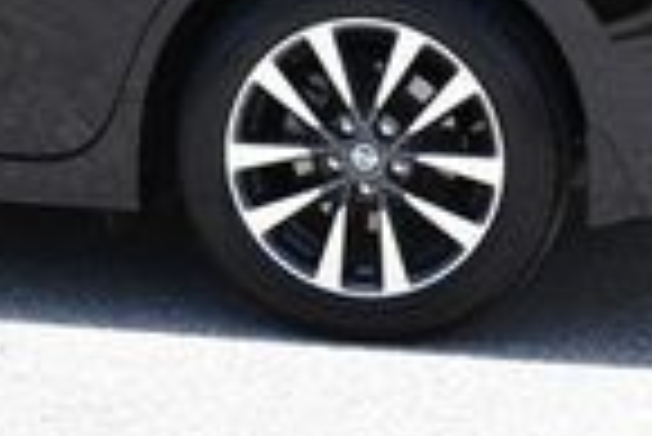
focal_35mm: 229
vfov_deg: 5.9
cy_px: -476
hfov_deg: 8.9
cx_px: -175
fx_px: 4152
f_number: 8
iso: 200
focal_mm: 26
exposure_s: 1/250
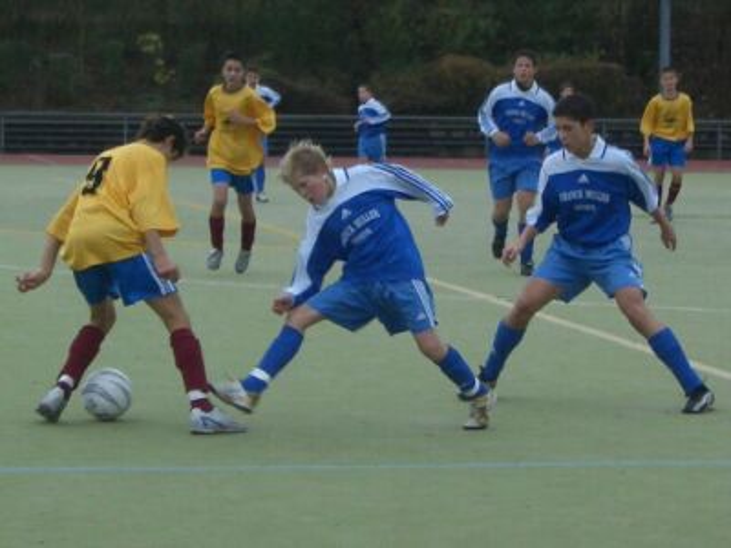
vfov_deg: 23.7
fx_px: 1309
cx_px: 366
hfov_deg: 31.2
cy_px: 274
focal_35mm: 62
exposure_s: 1/200
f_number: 3.5
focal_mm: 10.2
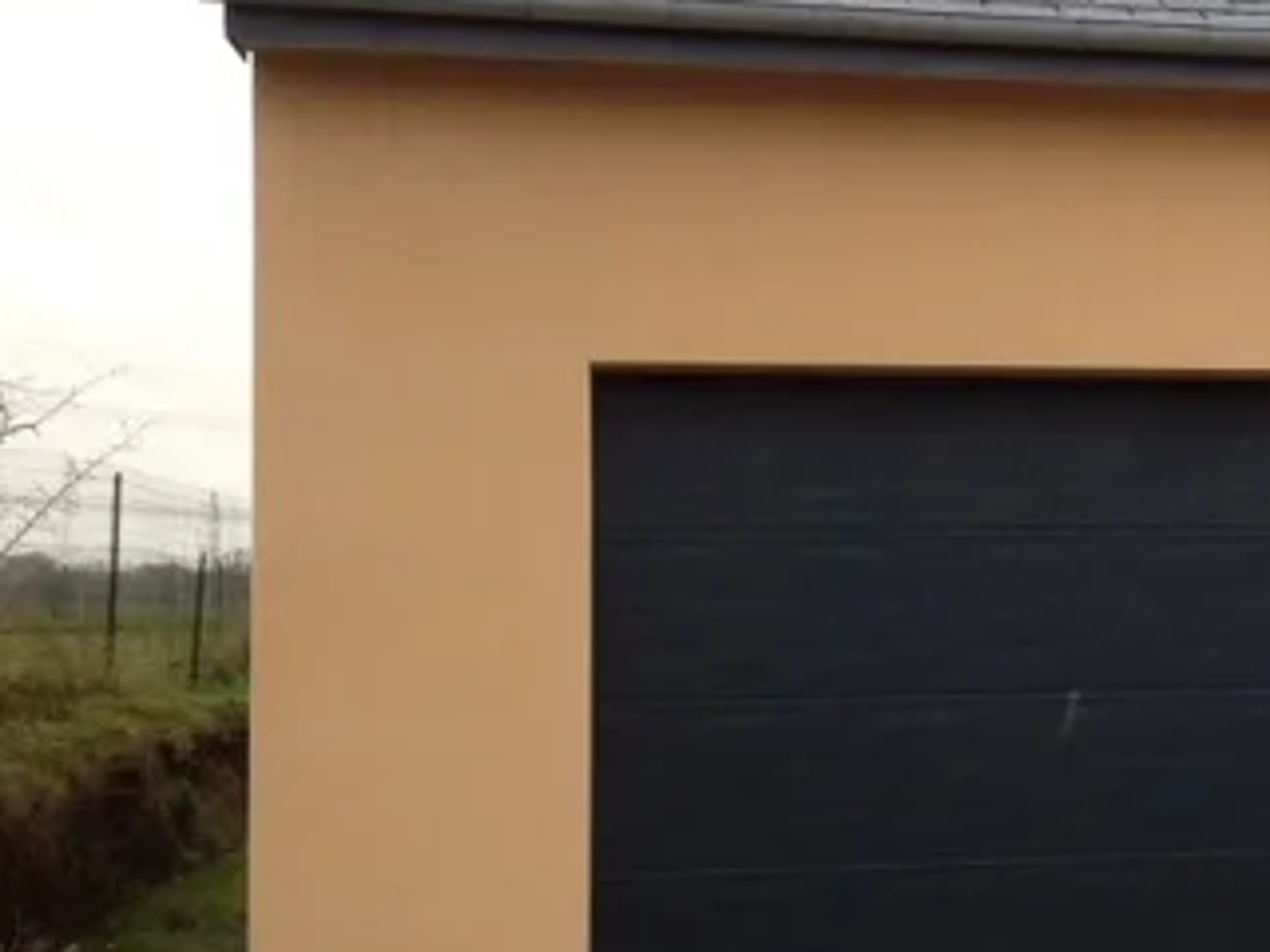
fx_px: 2568
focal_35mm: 70
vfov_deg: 21.0
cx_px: 1171
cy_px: 528
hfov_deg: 26.7
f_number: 2.4
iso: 80
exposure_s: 1/120
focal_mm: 4.28
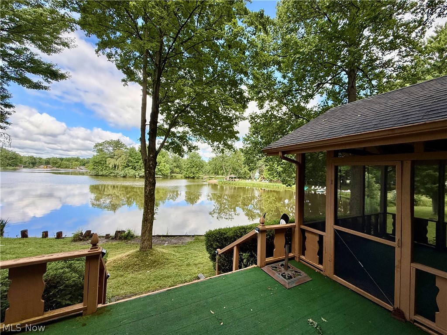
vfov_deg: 85.7
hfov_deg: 102.1
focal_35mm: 14
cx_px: 224
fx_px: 181
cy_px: 168
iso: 64
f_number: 2.2
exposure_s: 1/419
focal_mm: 2.22
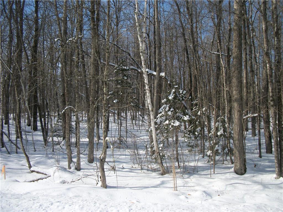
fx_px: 262
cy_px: 106
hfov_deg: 56.8
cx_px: 142
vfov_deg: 44.2
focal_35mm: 32
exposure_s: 1/200
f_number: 8.8
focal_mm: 5.7
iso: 80
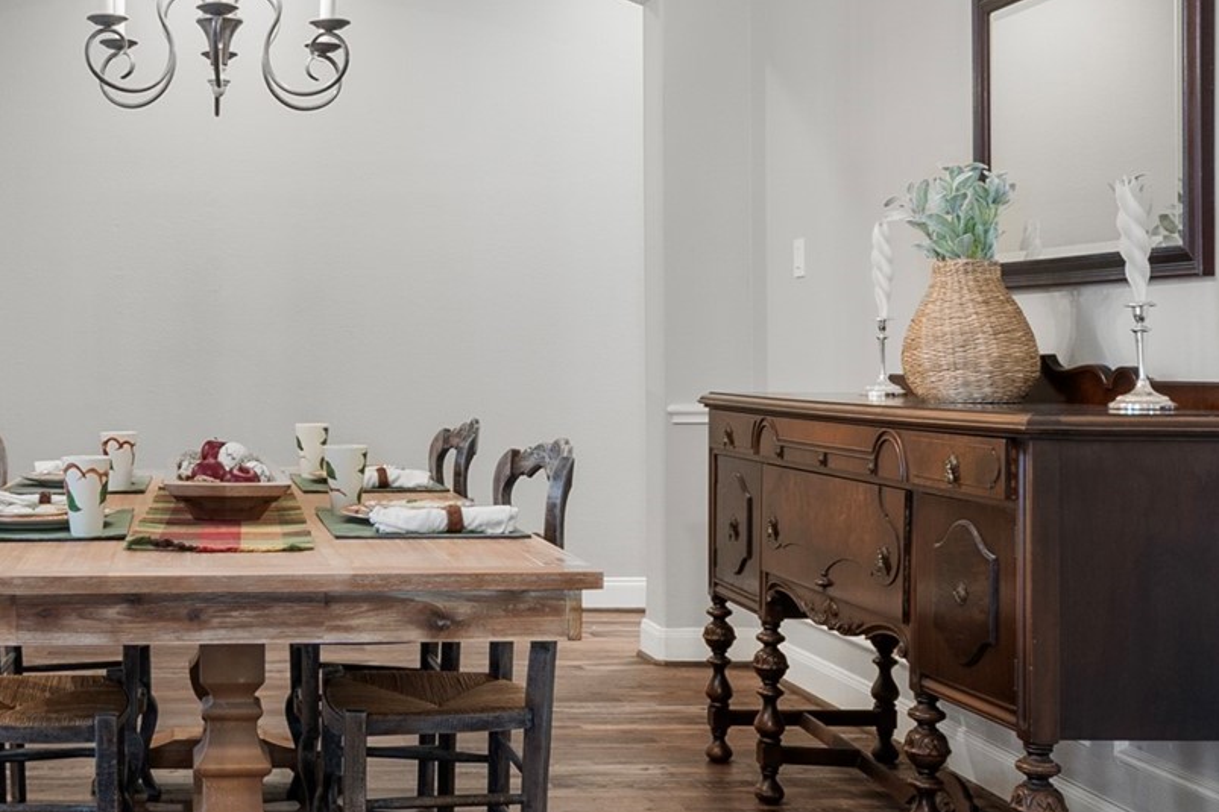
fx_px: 1557
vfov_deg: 29.1
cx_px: 228
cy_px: 307
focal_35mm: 46
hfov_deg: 40.8
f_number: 9
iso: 250
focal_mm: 11.6
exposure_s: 1.6
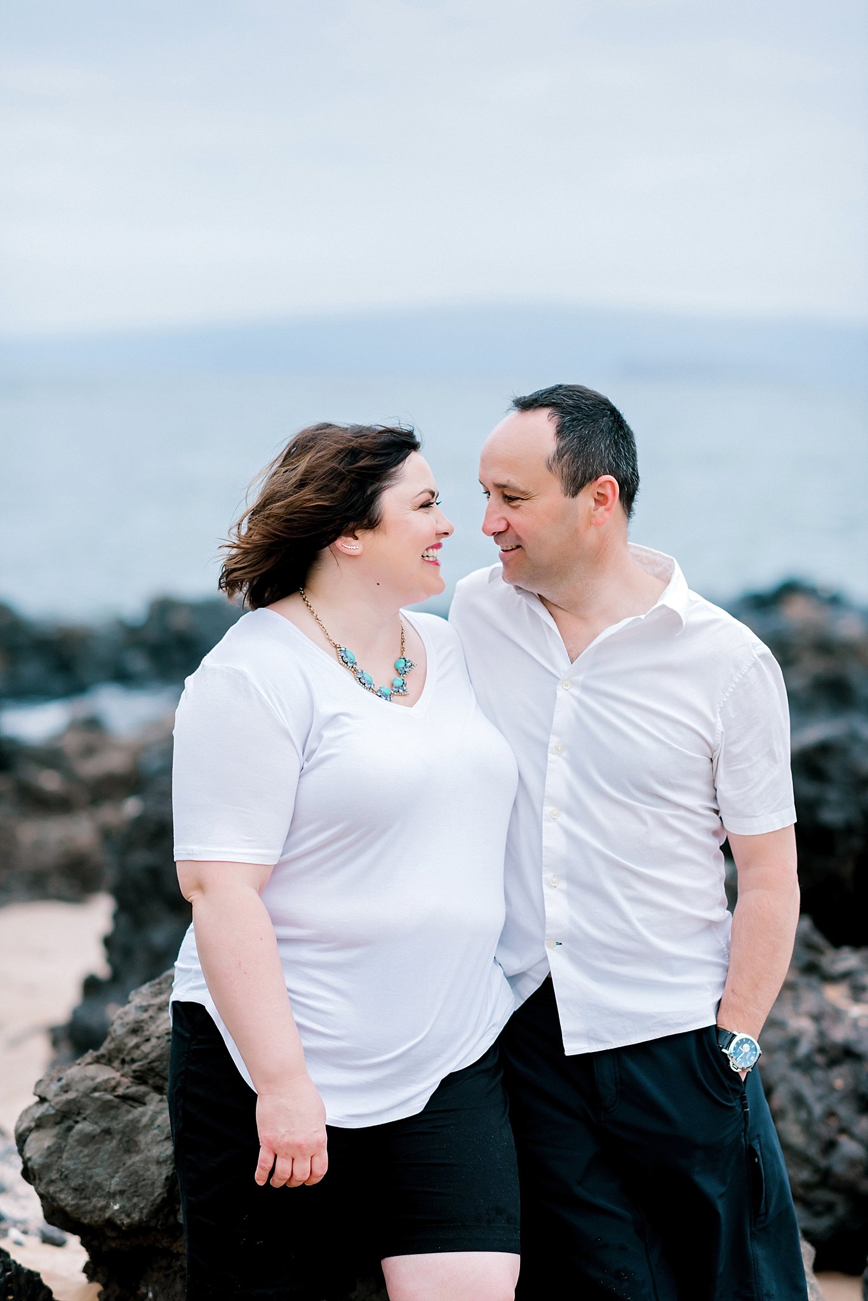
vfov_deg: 23.9
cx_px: 434
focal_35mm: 85
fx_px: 3071
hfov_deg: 16.1
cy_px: 650
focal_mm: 85
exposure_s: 1/400
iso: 320
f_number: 2.2
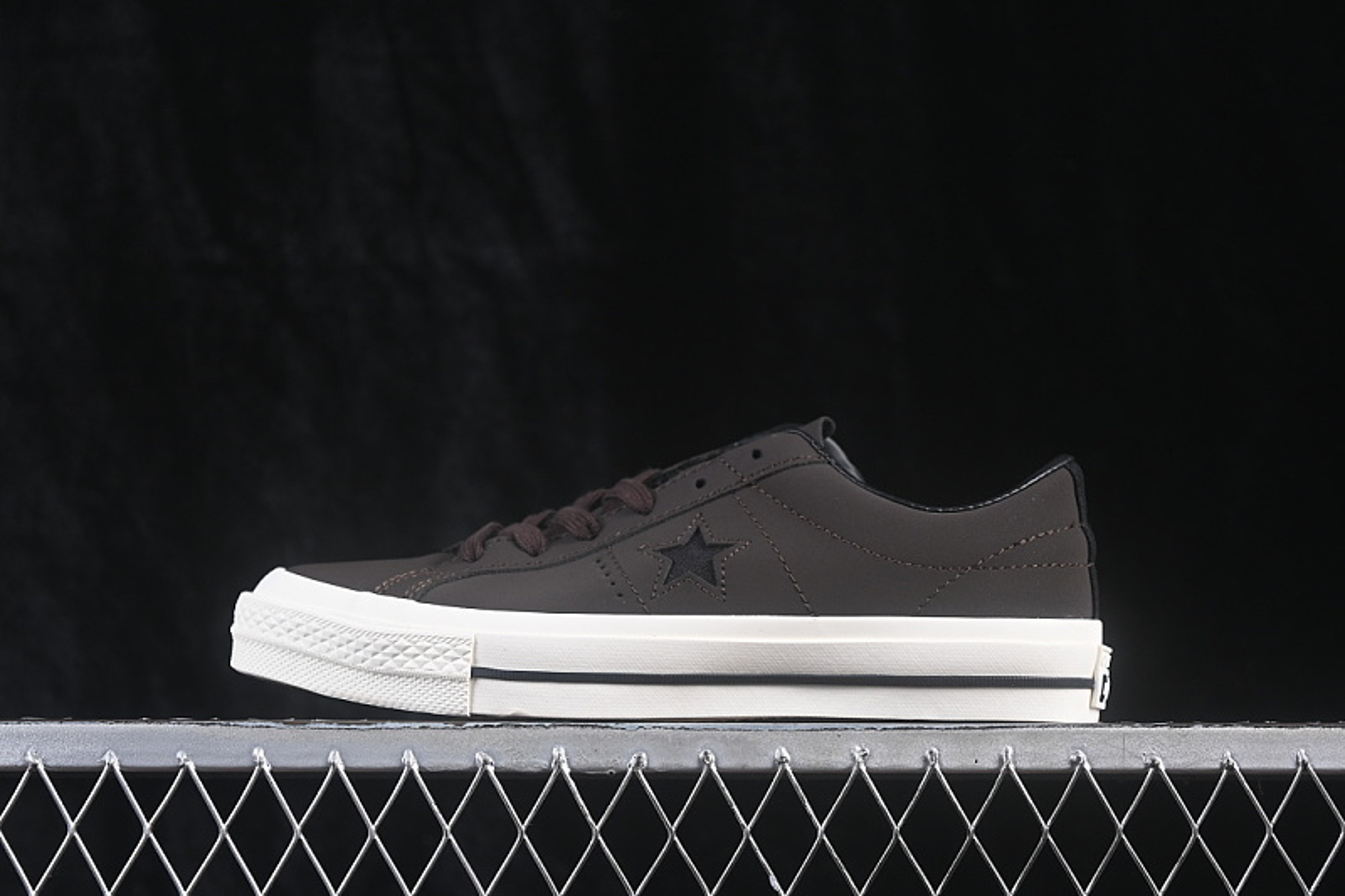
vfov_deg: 18.2
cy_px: 448
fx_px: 2801
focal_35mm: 75
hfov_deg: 27.0
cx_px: 672
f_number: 6.3
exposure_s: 1/60
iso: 160
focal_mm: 50
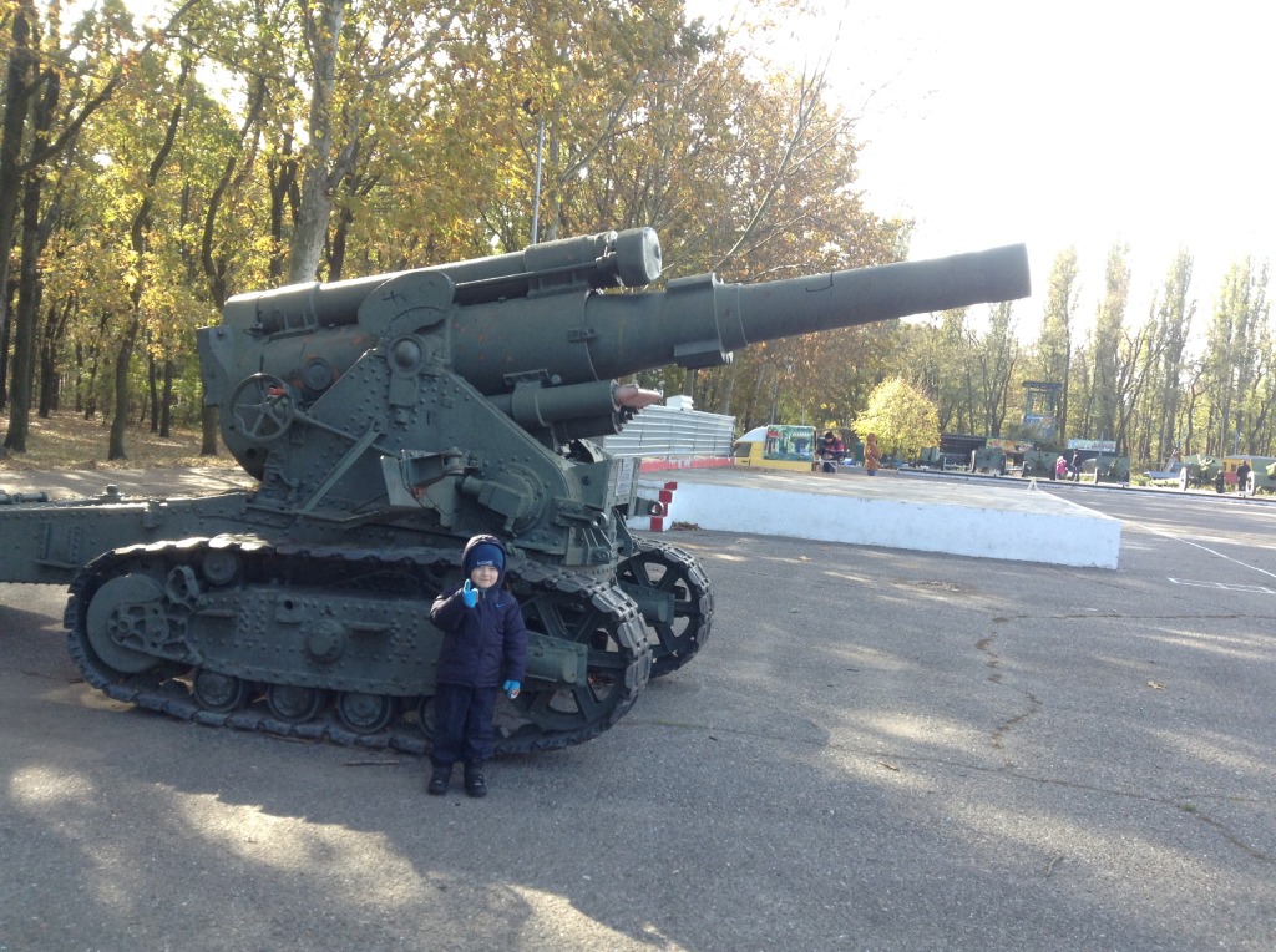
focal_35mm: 33
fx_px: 1214
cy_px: 476
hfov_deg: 55.4
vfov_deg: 42.8
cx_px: 638
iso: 32
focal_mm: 3.3
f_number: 2.4
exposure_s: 1/120
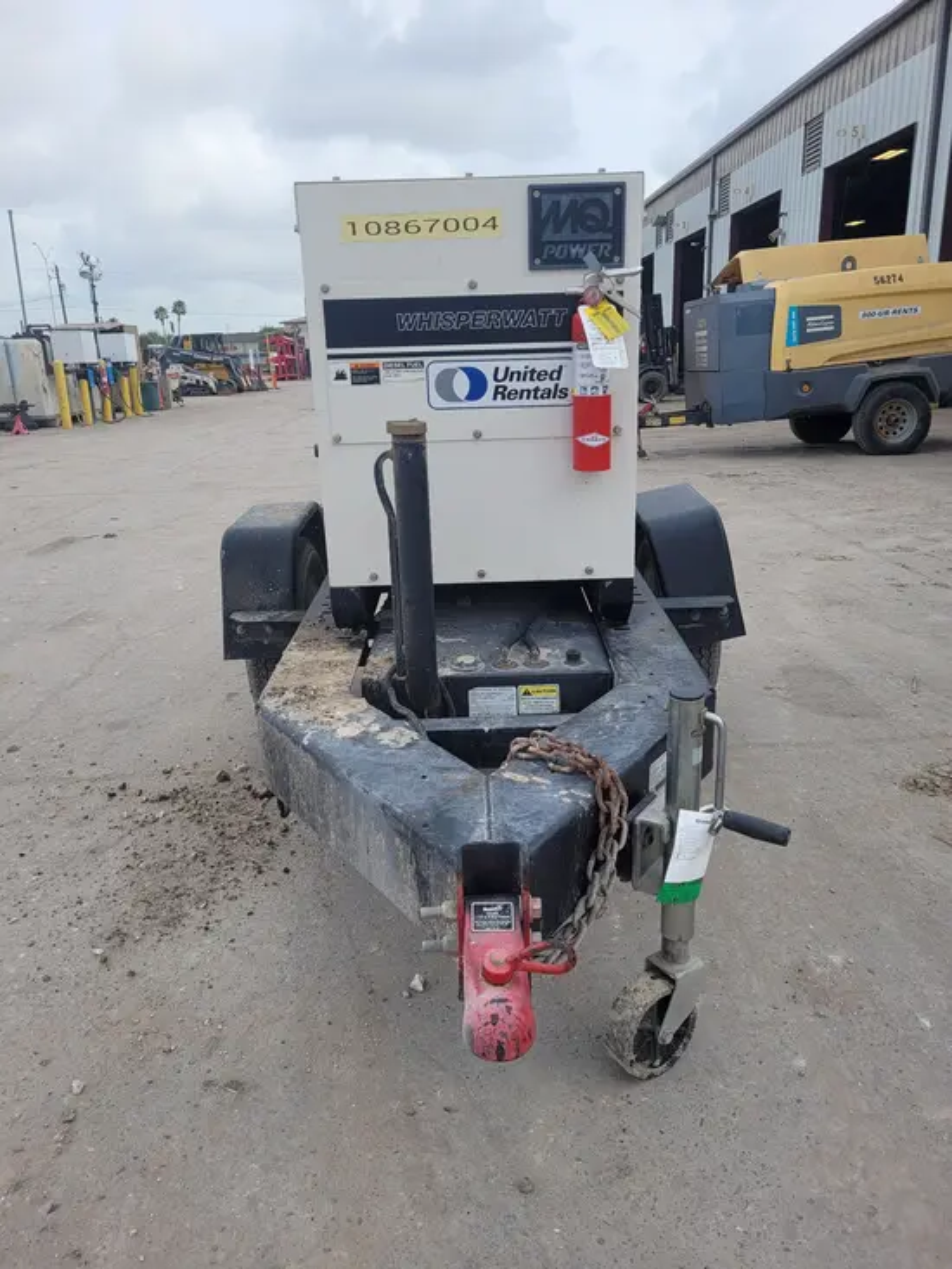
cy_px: 634
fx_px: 953
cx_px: 476
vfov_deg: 67.3
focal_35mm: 26
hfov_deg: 53.1
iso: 40
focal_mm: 5.4
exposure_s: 1/1610
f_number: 1.8
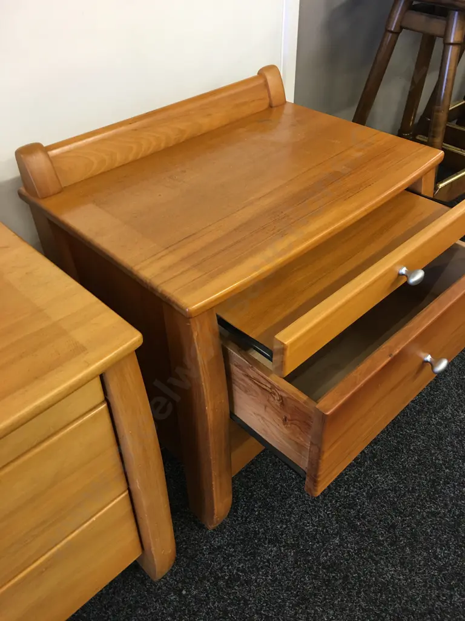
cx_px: 232
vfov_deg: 61.7
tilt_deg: -39.7
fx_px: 519
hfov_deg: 48.2
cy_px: 310
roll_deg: -0.2
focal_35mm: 29
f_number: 2.2
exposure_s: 1/17
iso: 50
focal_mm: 4.15
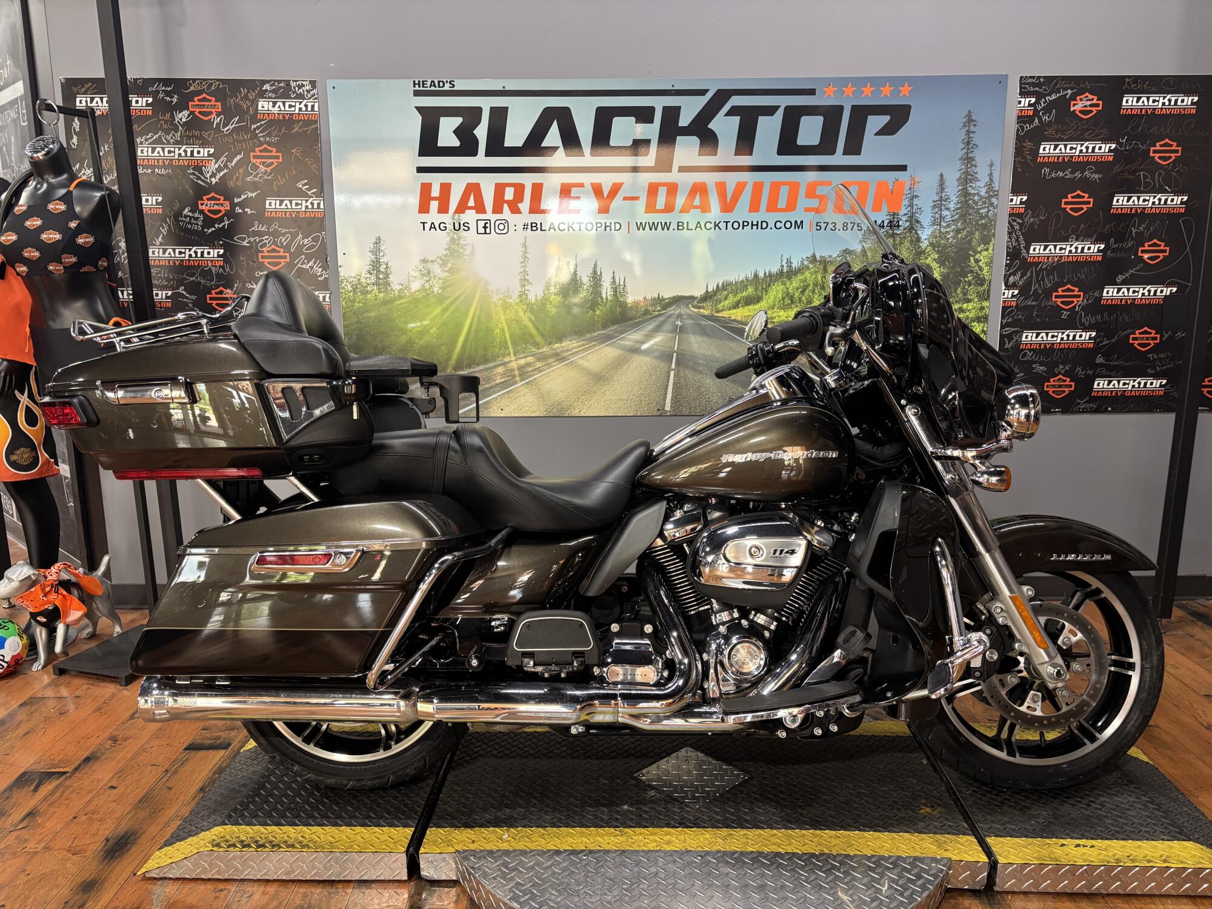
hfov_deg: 67.3
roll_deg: +0.9
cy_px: 454
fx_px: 910
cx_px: 606
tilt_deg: -10.0
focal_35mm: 26
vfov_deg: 53.1
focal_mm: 5.96
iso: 160
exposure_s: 1/60
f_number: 1.6
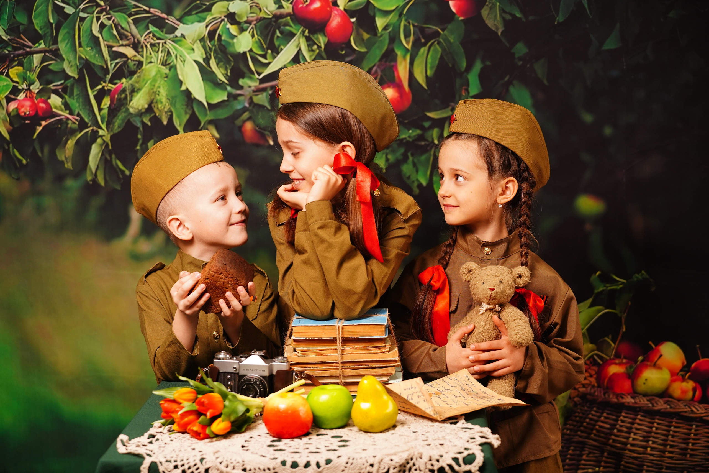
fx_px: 1379
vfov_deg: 19.5
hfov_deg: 28.8
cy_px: 236
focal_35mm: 70
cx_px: 354
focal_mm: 70
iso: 640
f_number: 3.5
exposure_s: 1/125
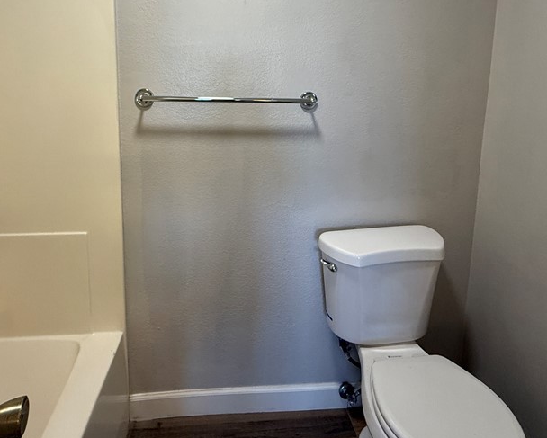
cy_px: 140
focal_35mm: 23
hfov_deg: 72.5
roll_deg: -1.2
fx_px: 373
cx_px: 252
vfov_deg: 59.3
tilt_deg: -7.7
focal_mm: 2.22
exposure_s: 1/120
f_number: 2.2
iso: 320
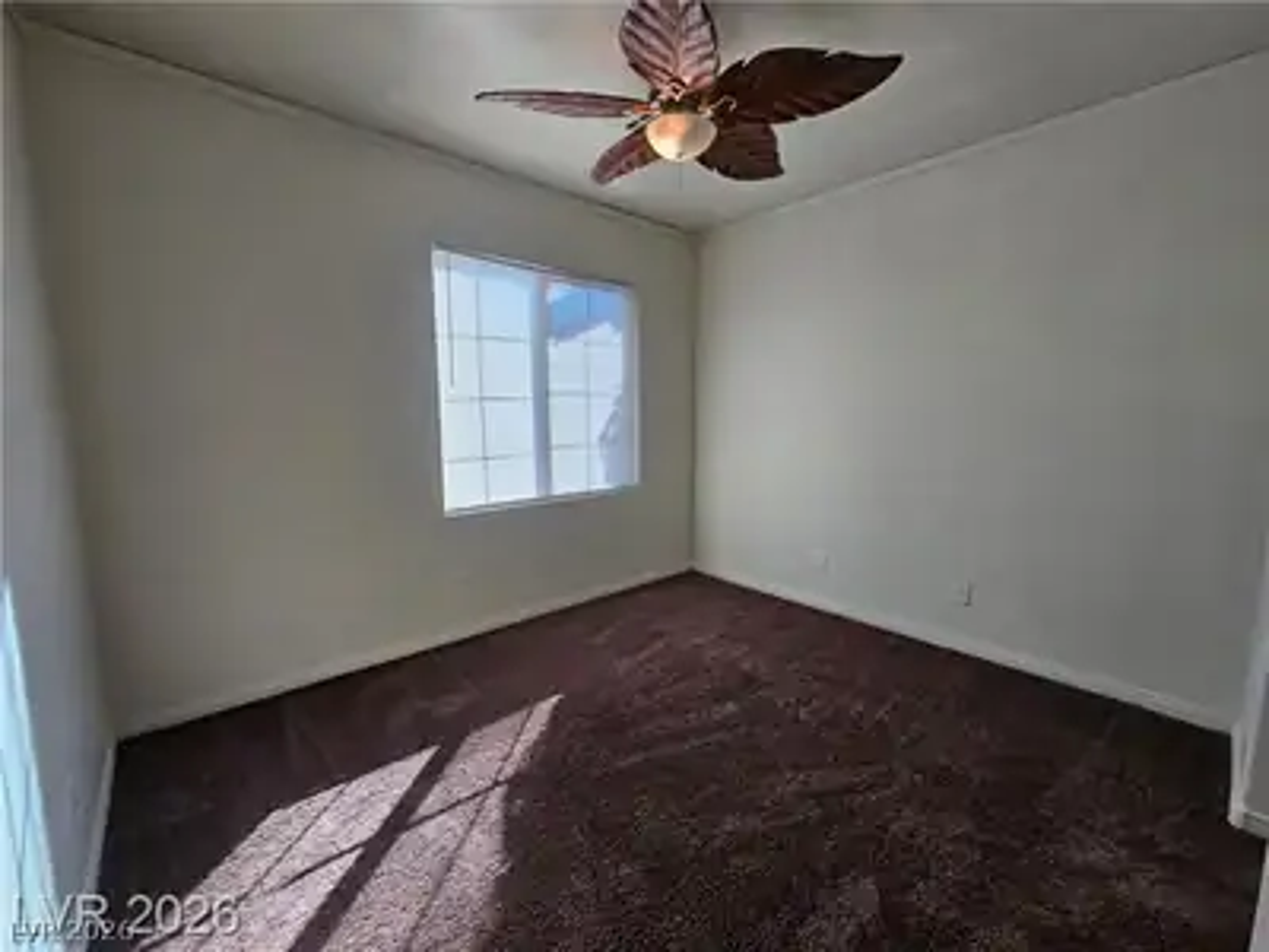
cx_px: 634
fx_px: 477
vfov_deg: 89.9
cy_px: 476
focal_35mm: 13
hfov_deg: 106.2
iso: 64
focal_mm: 2.2
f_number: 2.2
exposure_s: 1/60
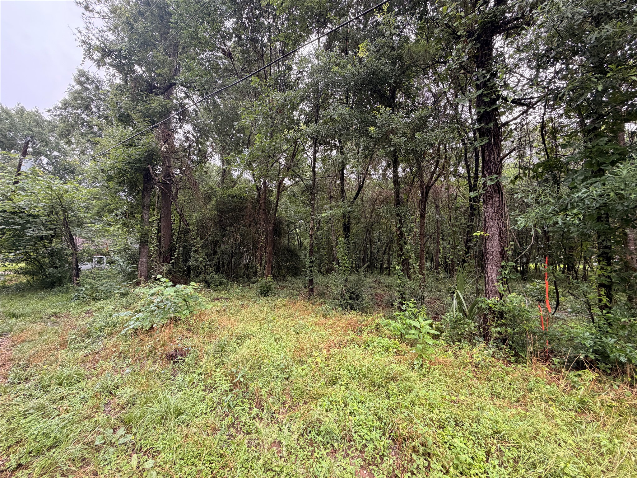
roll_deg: -0.8
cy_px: 239
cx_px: 318
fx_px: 258
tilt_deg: +4.2
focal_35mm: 14
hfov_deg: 102.1
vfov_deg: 85.7
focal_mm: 2.22
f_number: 2.2
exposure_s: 1/121
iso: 160
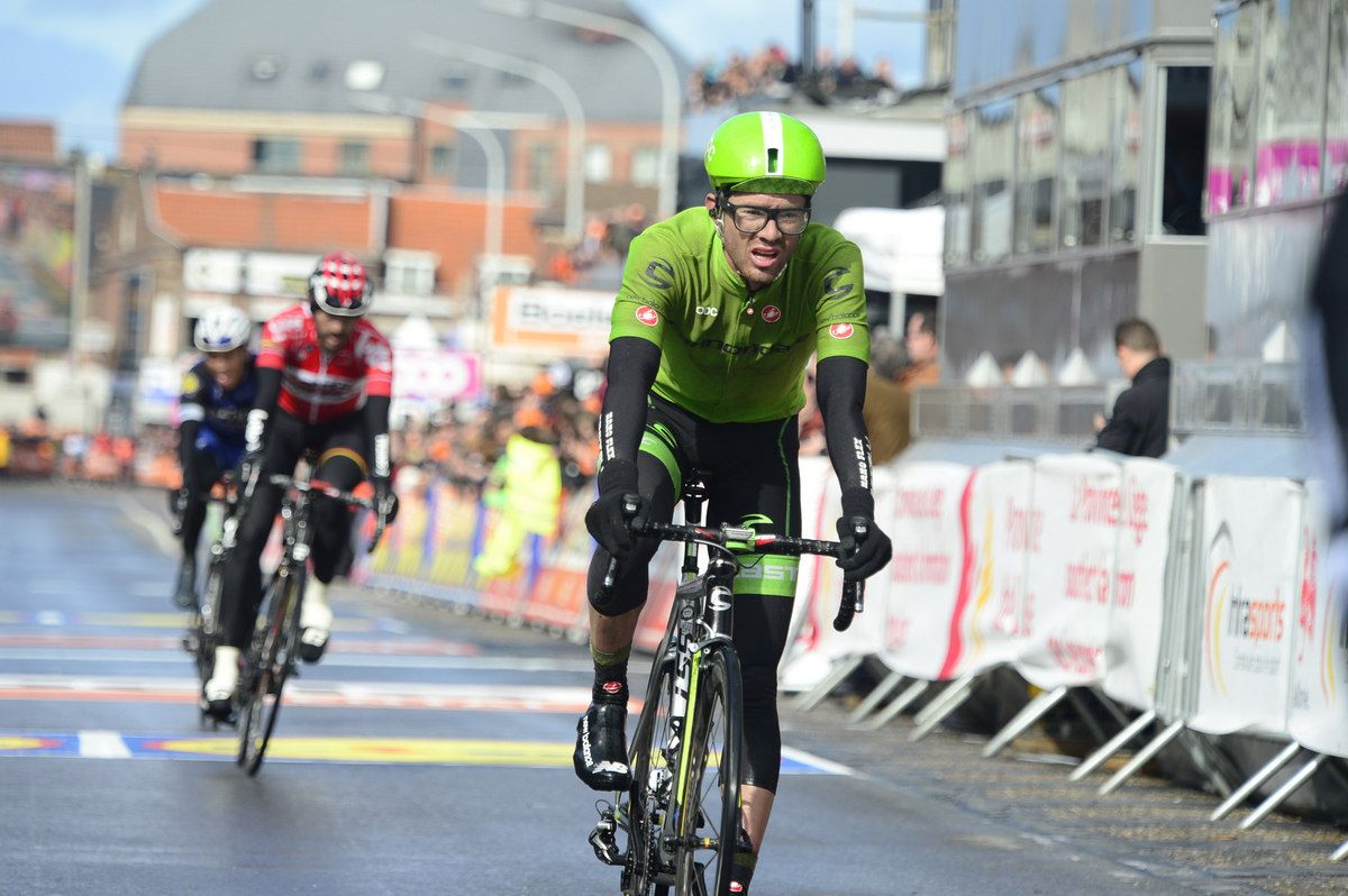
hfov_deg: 9.4
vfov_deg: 6.2
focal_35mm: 220
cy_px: 448
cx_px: 674
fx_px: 8231
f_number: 6.3
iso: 400
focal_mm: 220
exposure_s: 1/1000
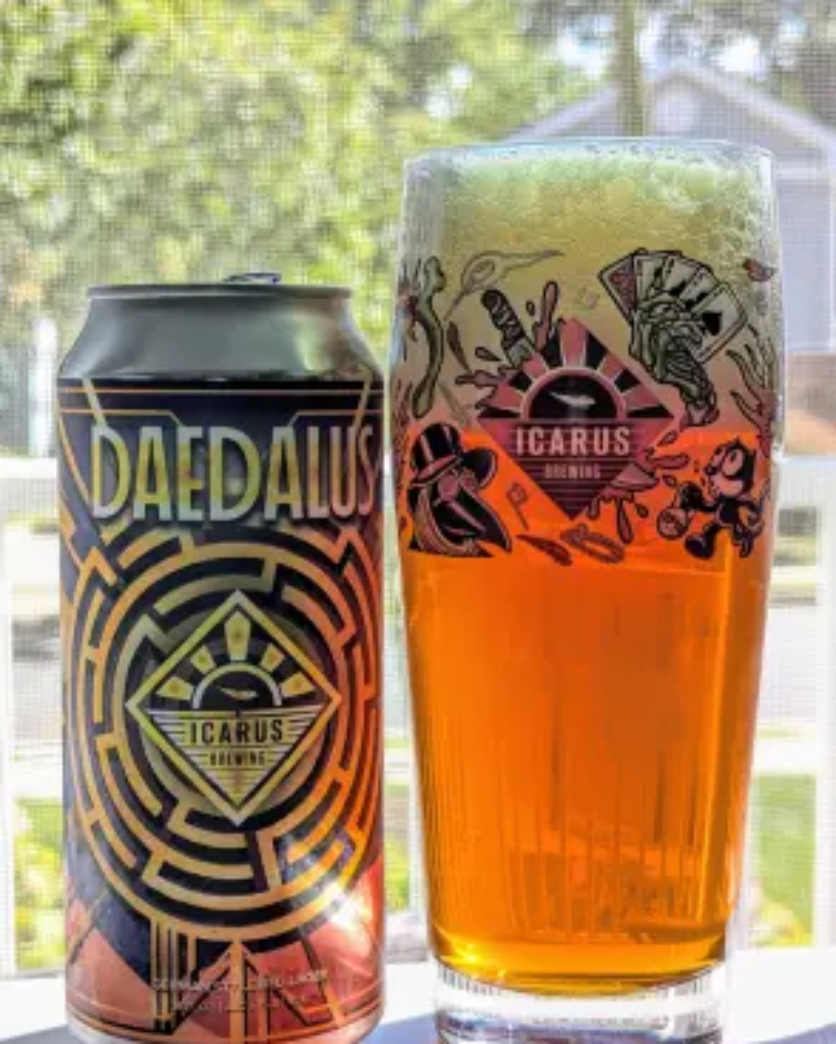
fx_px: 1576
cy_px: 558
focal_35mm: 51
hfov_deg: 29.7
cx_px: 422
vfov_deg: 36.6
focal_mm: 6.81
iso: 47
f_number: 1.85
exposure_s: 1/272
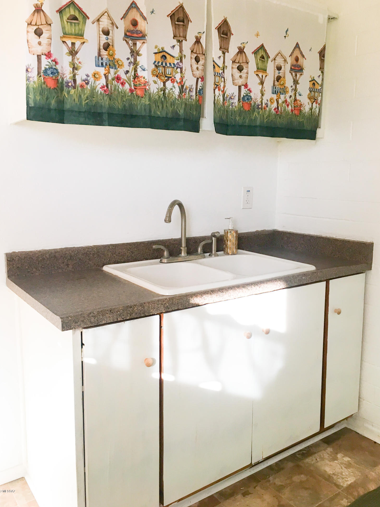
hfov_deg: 46.8
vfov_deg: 59.9
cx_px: 187
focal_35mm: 30
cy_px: 246
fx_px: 439
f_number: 2.2
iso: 32
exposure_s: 1/30
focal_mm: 4.15
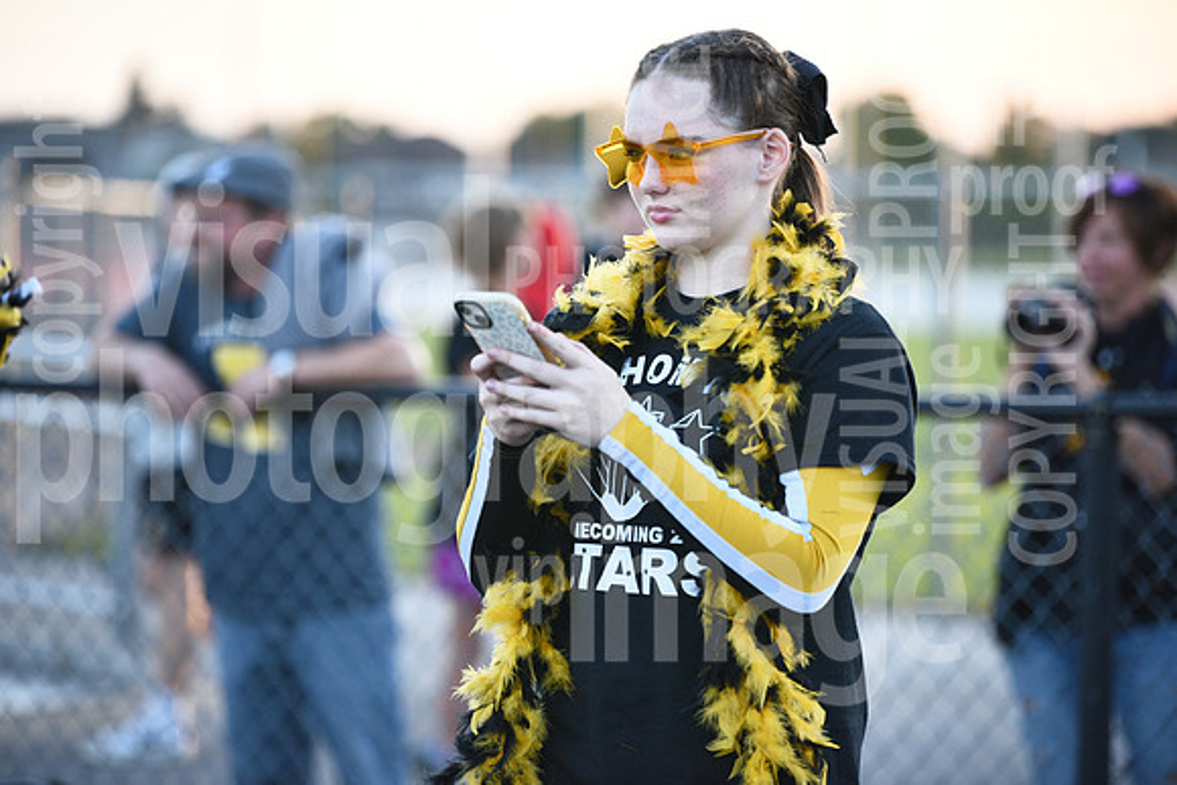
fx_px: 5069
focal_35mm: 155
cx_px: 588
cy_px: 392
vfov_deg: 8.9
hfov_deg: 13.2
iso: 1400
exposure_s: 1/800
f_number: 2.8
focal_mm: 155
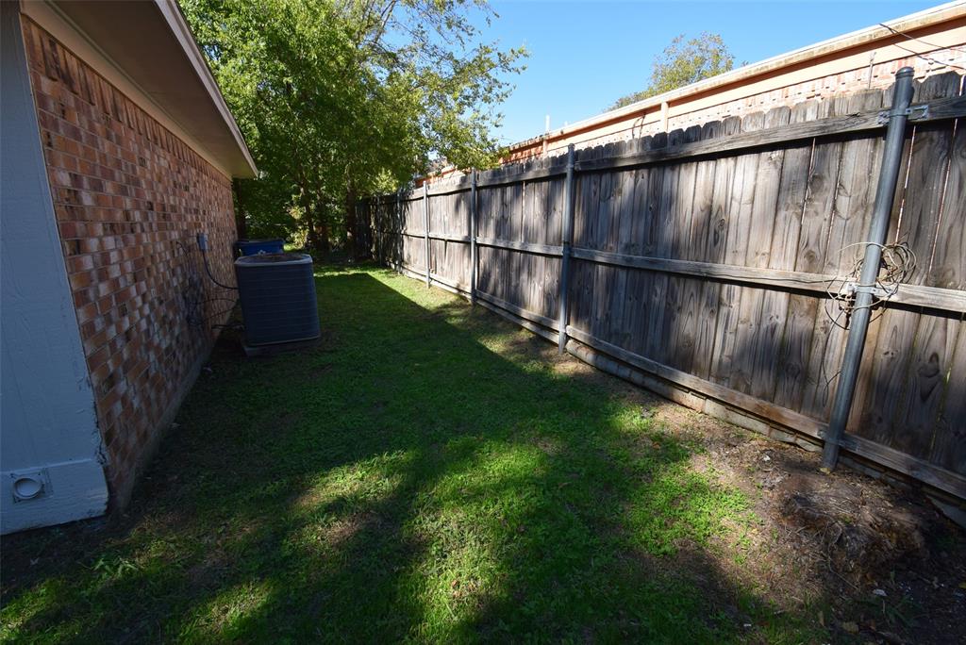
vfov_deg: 77.4
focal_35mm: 15
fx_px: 403
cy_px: 322
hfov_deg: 100.4
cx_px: 483
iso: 400
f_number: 10
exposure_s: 1/250
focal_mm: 10
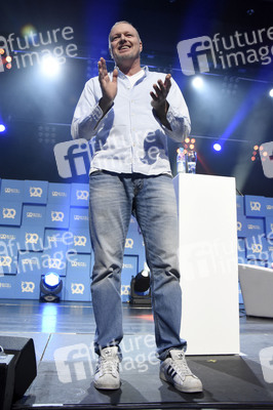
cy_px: 205
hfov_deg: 41.6
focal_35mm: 32
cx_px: 136
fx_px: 359
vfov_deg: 59.5
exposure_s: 1/160
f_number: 4.5
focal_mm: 21
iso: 2500
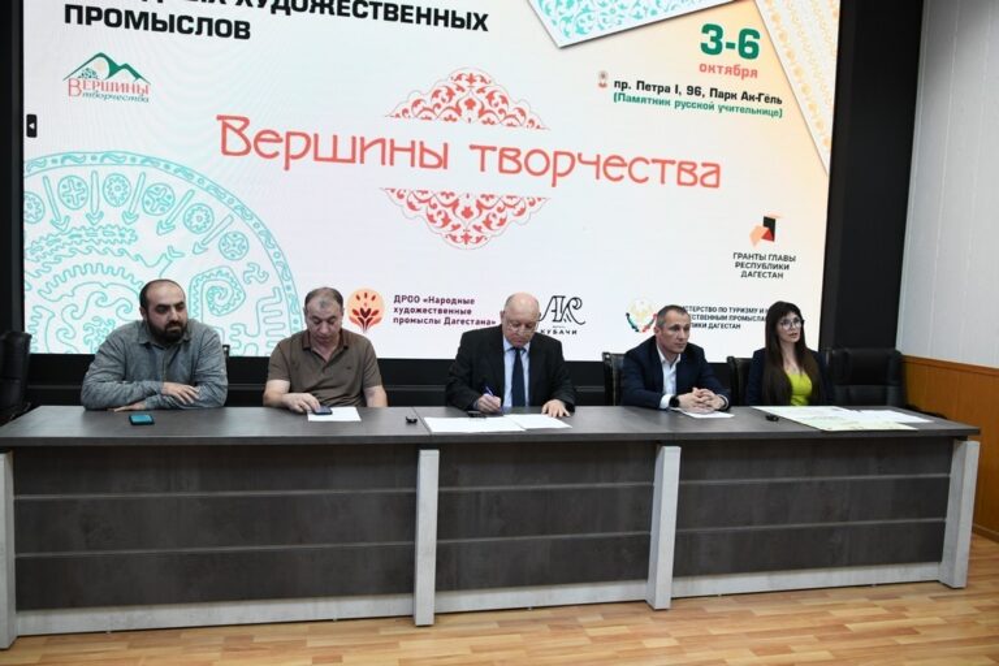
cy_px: 333
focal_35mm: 29
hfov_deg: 63.7
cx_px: 500
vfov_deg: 45.0
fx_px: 805
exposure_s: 1/100
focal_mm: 29
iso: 1600
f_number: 4.5
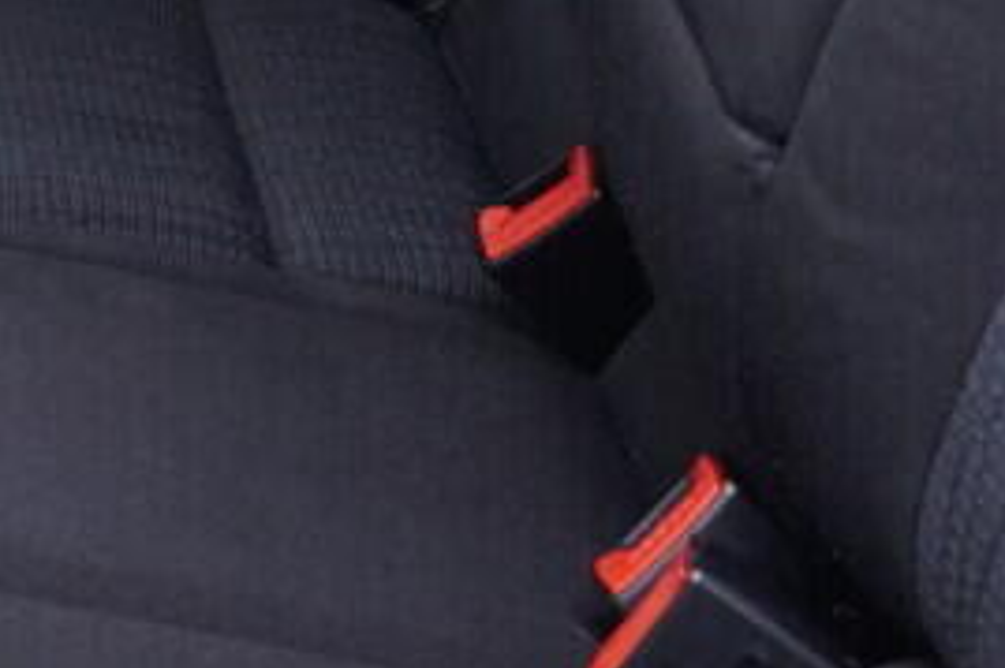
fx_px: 5384
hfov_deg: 10.3
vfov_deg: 6.8
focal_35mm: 193
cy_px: -870
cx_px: -482
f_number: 2.8
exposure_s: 1/40
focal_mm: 24
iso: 500
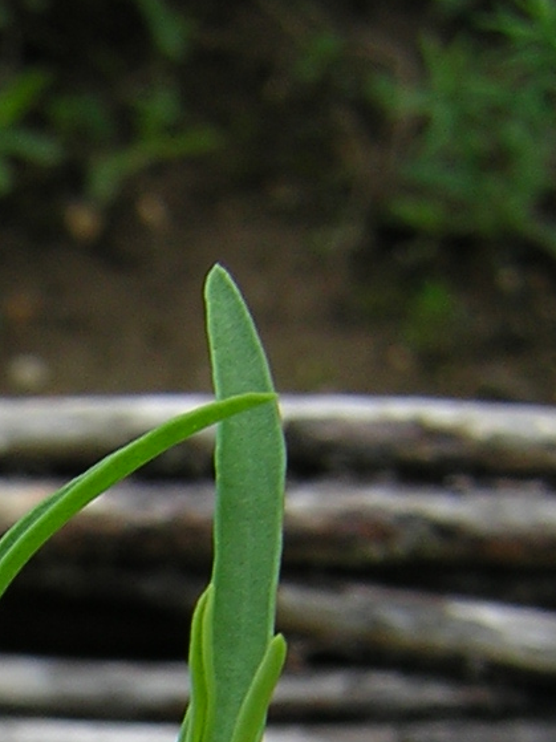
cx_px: -101
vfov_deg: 17.7
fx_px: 2207
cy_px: 994
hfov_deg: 14.0
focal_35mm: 103
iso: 100
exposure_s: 1/175
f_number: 5.2
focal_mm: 4.7
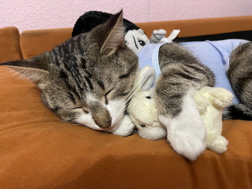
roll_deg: +3.3
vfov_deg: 53.1
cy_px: 94
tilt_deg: -27.5
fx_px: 189
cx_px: 126
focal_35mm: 26
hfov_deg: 67.3
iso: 640
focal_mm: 4.2
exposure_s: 1/40
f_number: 1.6
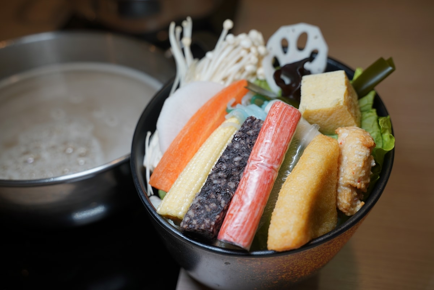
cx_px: 217
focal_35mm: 40
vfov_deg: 33.4
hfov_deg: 48.5
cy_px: 145
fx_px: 482
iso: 100
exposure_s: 1/60
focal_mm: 40
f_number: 4
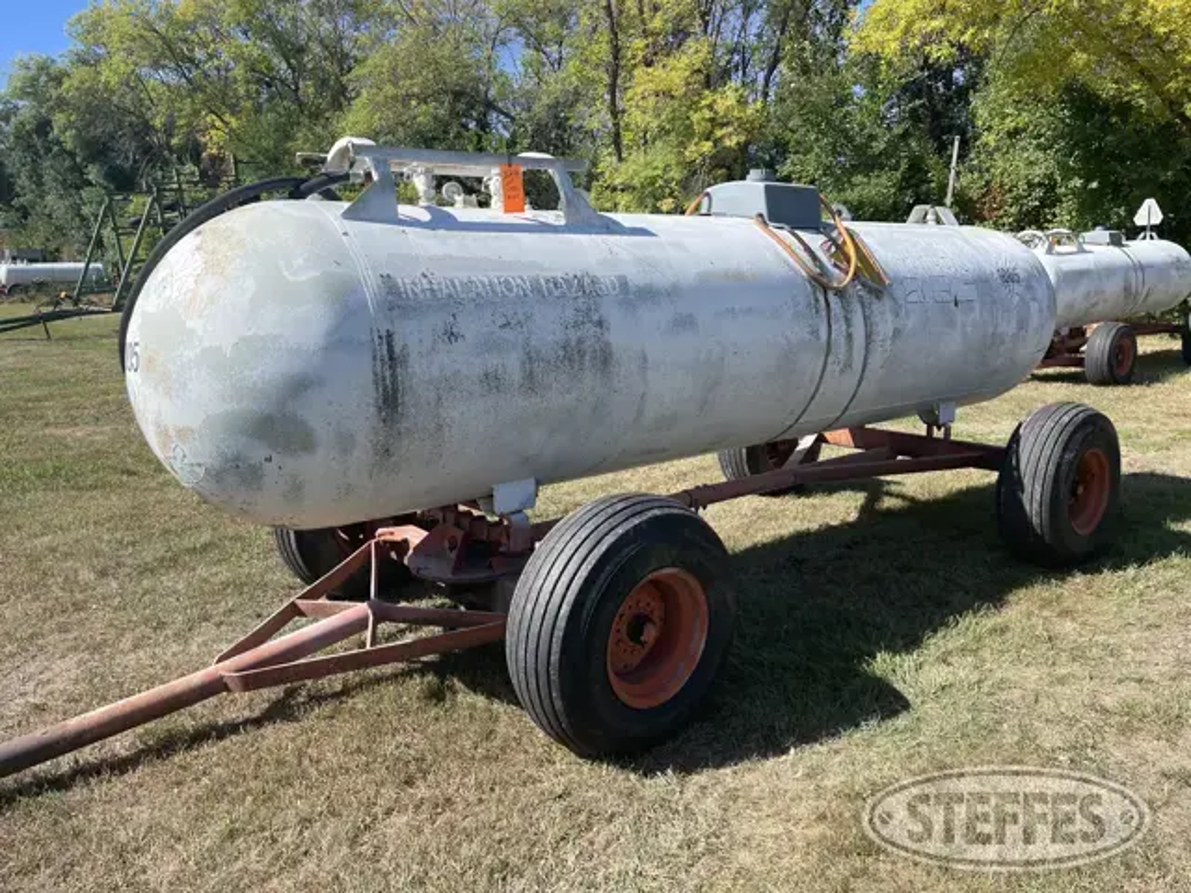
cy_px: 446
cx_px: 596
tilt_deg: -6.1
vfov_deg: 53.1
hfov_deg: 67.3
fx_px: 895
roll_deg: +1.4
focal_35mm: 26
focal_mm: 5.1
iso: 32
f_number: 1.6
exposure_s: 1/2012
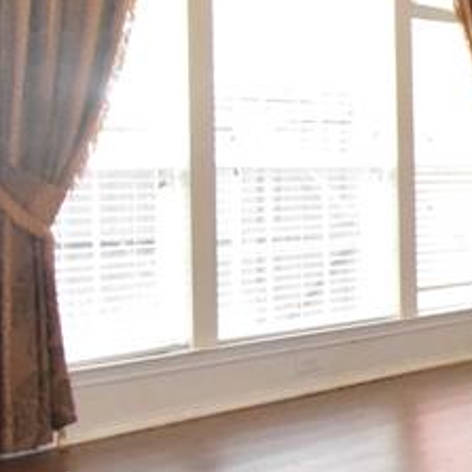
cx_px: 961
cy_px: 110
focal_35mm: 76
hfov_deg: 16.7
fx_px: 1172
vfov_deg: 22.5
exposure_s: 1/60
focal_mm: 13
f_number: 8
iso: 5000
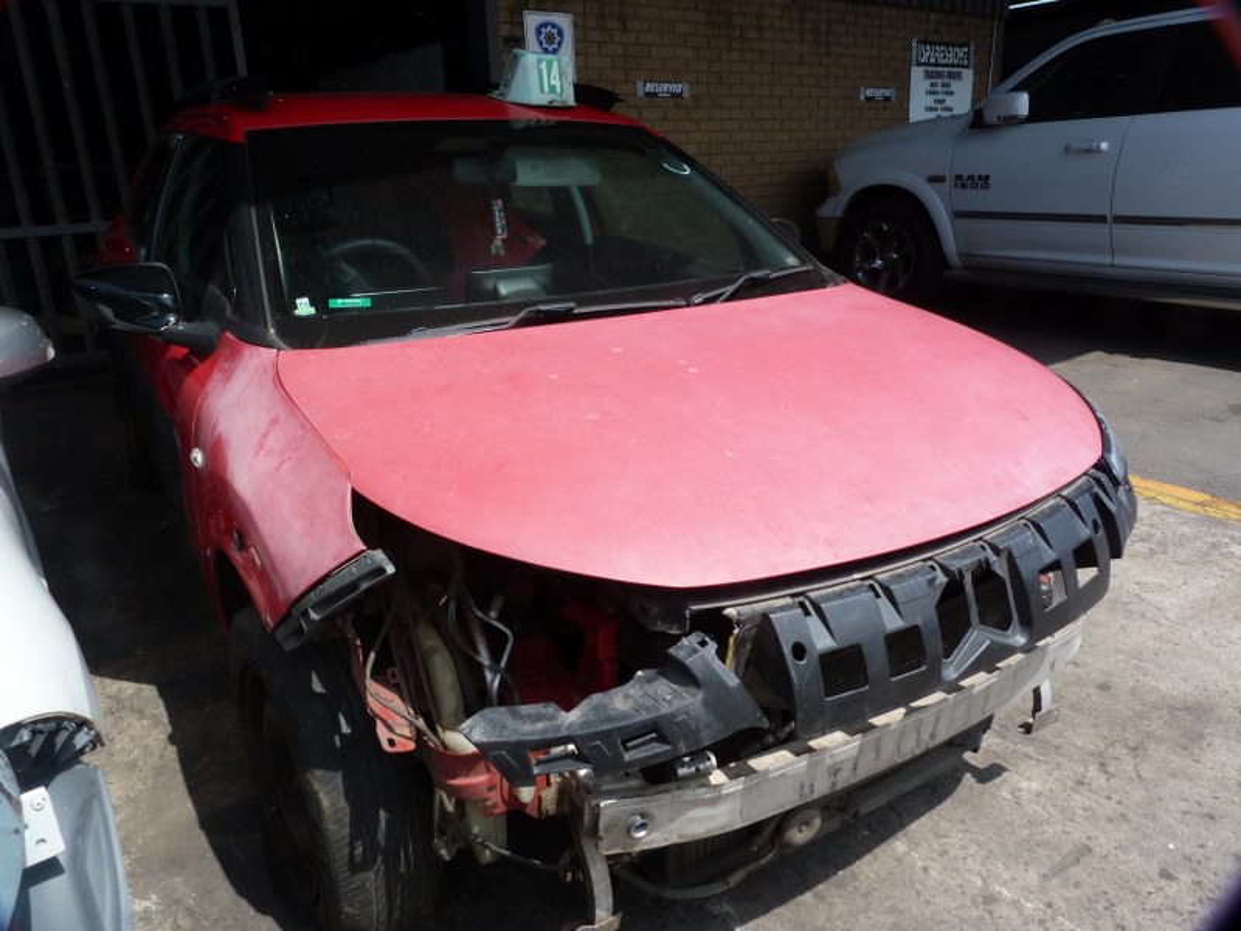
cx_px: 620
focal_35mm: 25
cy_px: 466
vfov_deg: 54.9
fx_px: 896
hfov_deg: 69.4
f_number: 5.6
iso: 80
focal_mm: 4.5
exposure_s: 1/200
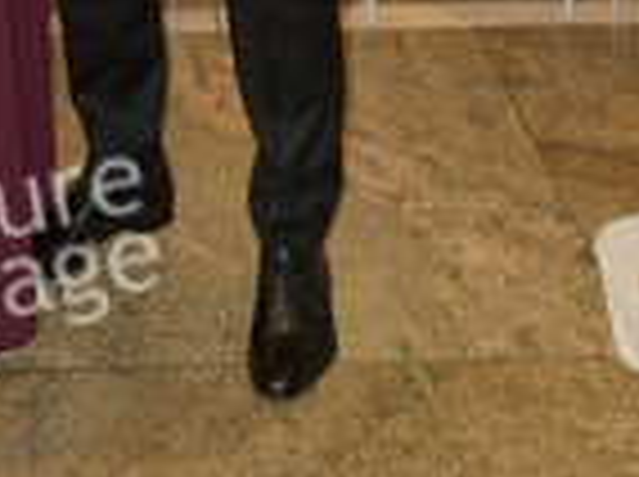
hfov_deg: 18.8
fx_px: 1898
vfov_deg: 12.9
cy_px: -410
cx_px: 58
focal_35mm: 103
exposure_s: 1/60
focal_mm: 38
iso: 2500
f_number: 5.6
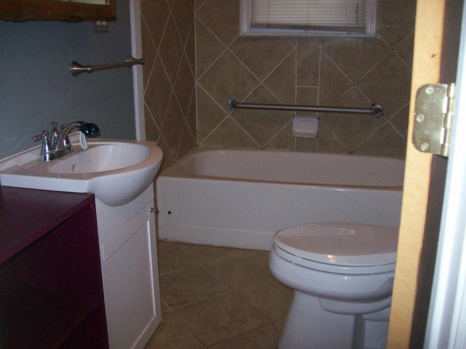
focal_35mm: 36
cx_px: 233
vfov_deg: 39.7
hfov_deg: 51.4
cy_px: 174
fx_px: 485
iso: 200
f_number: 2.7
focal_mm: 6
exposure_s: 1/64
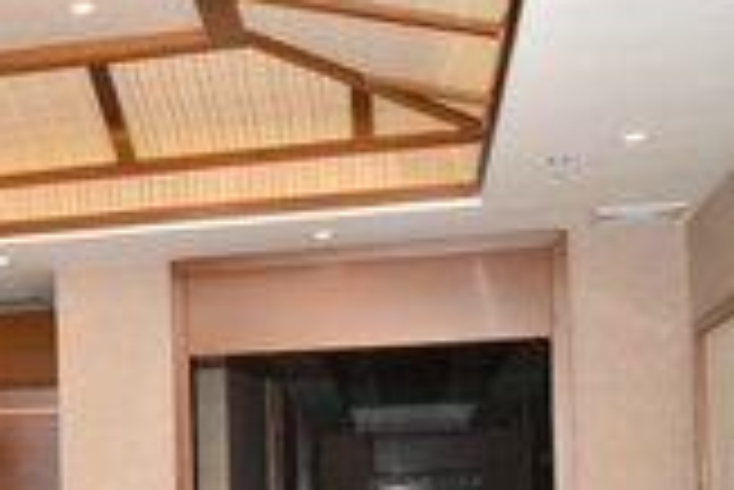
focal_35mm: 81
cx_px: -441
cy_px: 474
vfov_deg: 16.6
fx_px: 1653
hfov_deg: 20.5
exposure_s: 1/125
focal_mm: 24
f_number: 8
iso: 1250
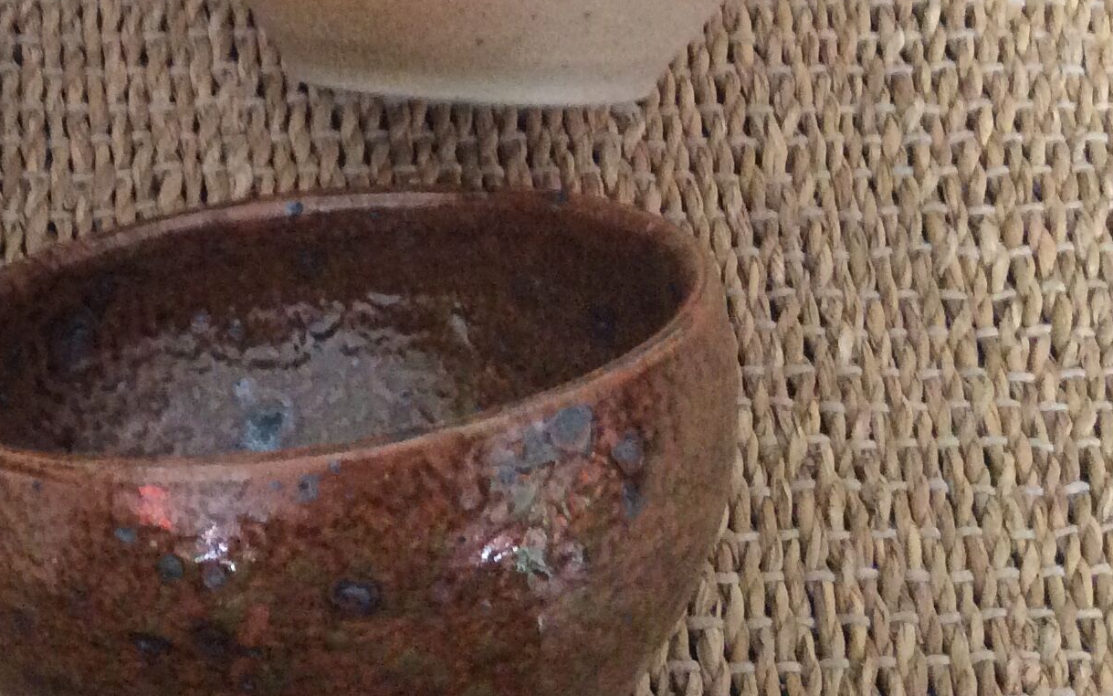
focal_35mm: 72
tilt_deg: -63.5
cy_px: 82
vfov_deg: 17.8
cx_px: 106
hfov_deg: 27.5
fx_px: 2184
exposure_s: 1/25
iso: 250
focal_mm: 3.3
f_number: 2.4
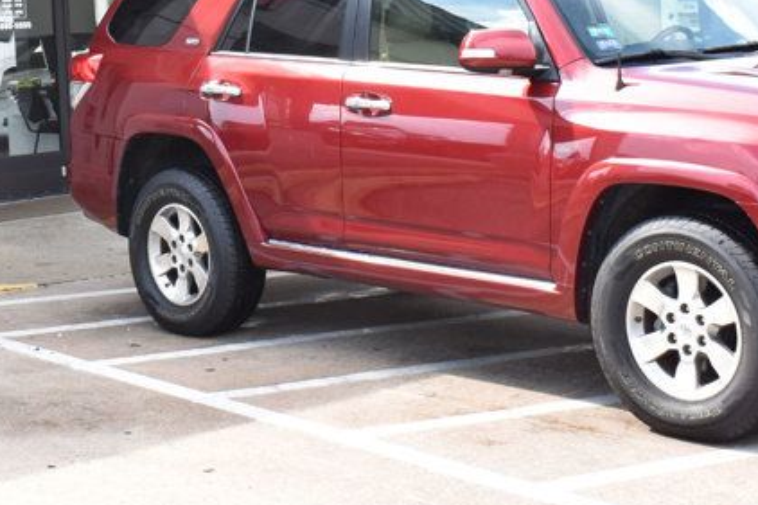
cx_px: 217
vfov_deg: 16.7
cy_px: -5
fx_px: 1684
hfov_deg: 25.2
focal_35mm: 80
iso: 320
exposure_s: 1/250
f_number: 8
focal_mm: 22
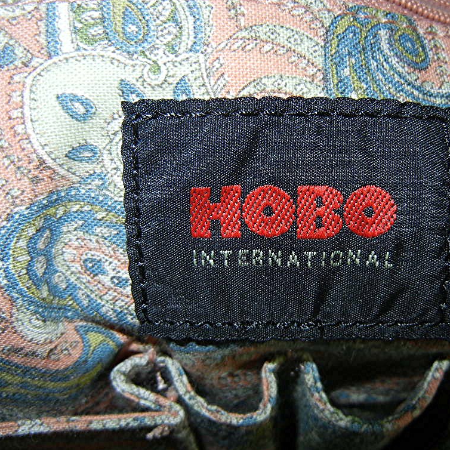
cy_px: 227
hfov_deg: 45.6
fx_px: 529
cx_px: 285
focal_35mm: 36
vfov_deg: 46.0
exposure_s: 1/30
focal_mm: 5.4
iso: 200
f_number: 7
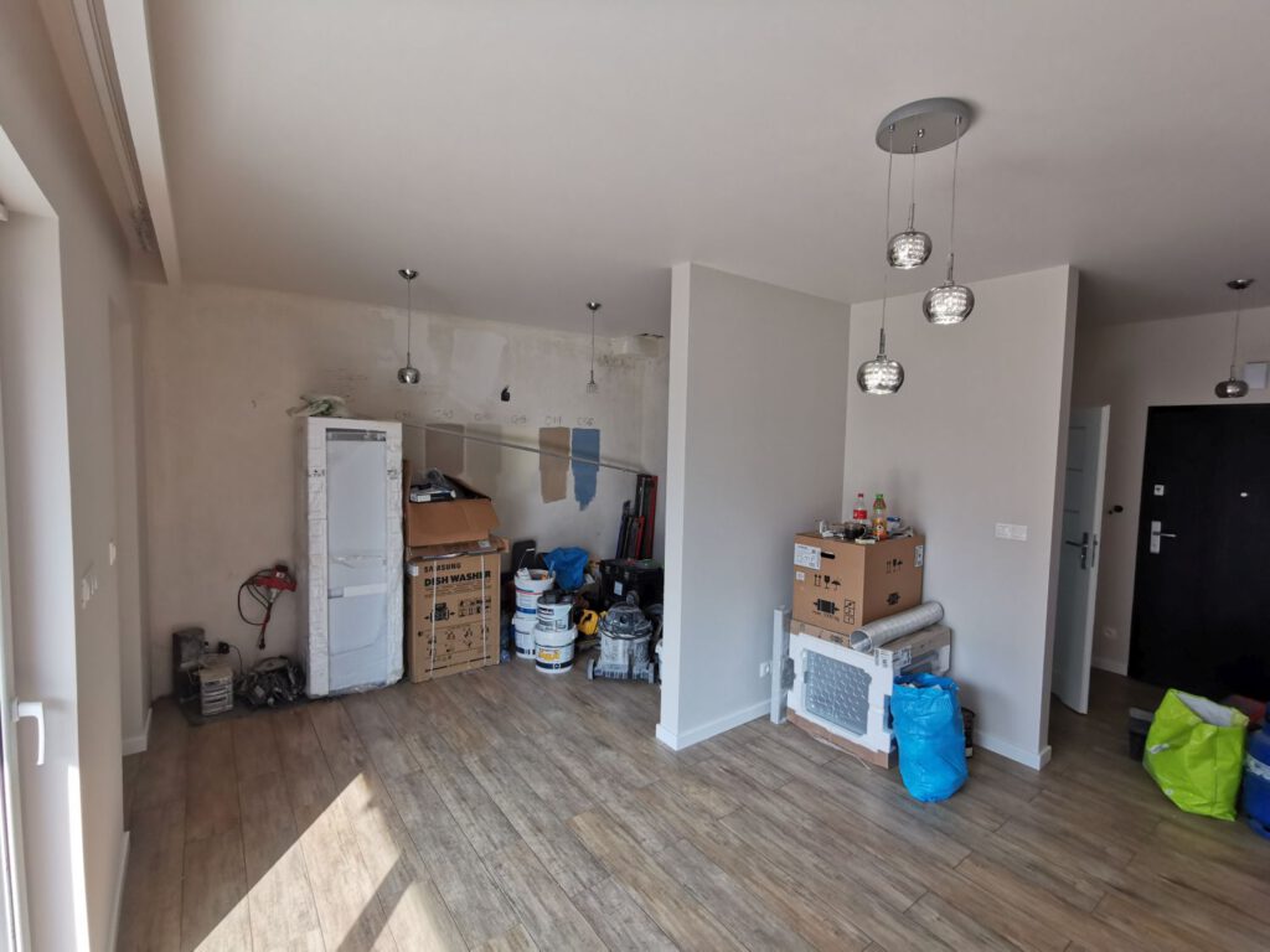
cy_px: 476
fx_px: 587
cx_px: 635
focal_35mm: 16
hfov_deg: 94.5
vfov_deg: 78.1
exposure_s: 1/120
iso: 125
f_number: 2.2
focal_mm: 2.35
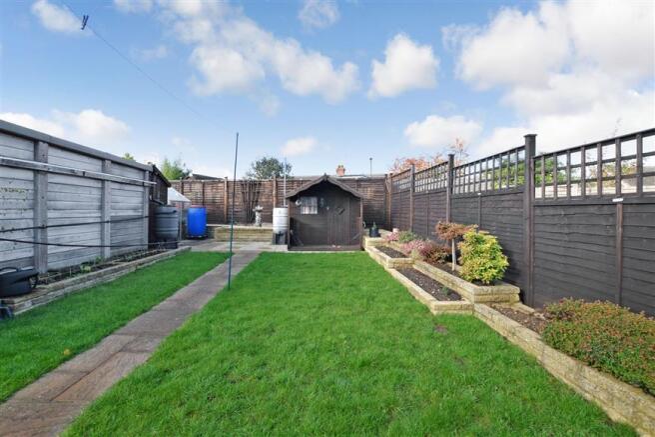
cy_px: 218
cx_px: 328
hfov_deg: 100.4
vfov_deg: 77.3
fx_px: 273
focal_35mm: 15
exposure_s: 1/125
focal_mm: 10
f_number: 11
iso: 400
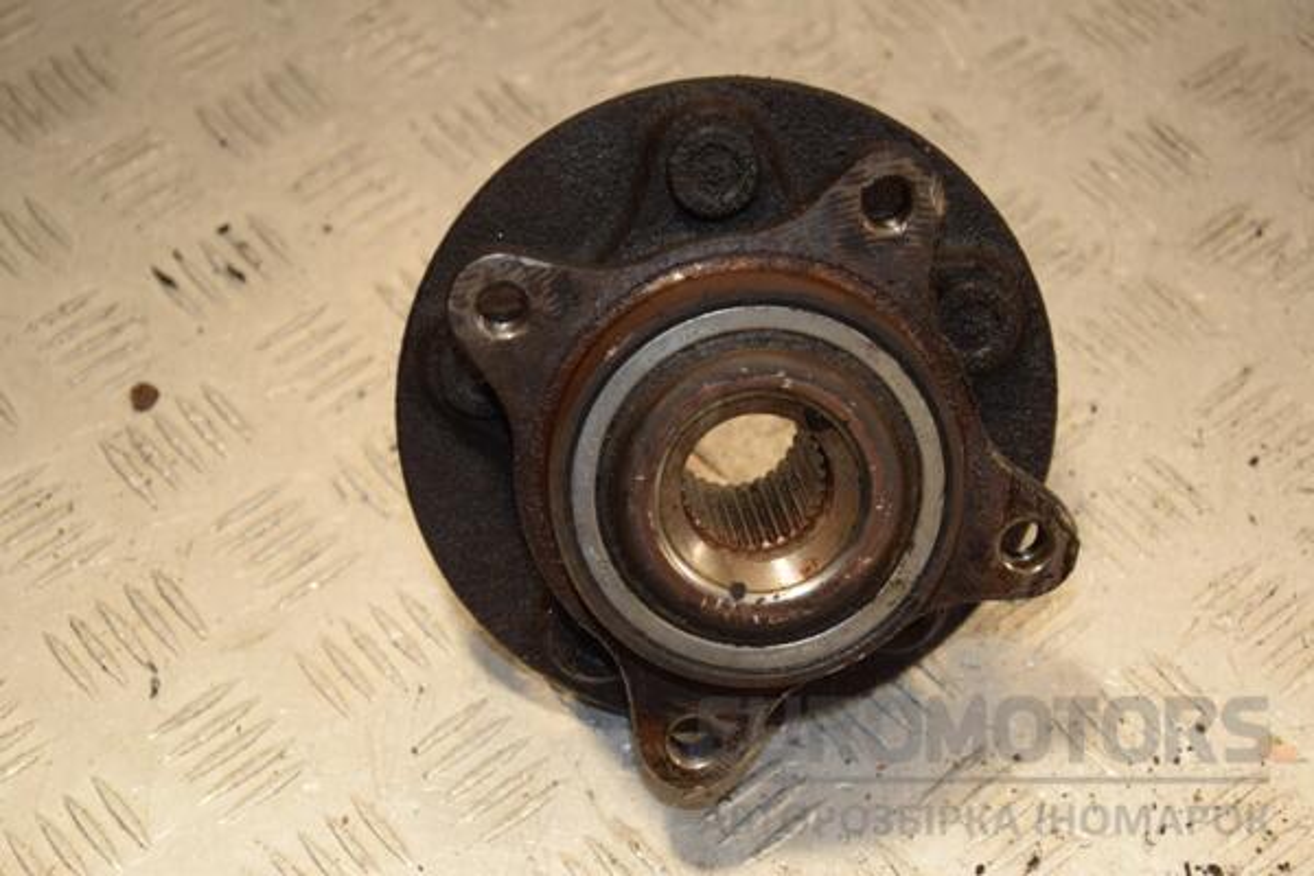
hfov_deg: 26.0
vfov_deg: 17.5
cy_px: 438
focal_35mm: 78
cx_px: 657
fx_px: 2847
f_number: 5.6
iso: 800
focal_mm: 52
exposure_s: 1/200
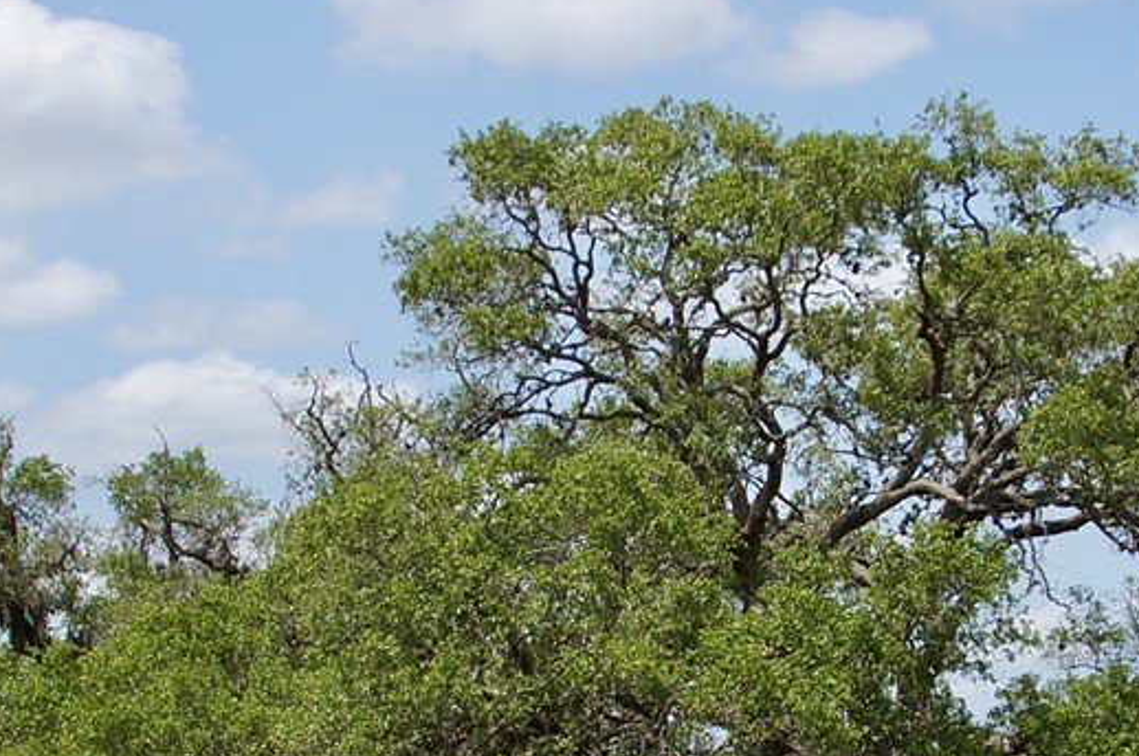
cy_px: 624
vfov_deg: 9.0
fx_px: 4771
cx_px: 694
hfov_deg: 13.6
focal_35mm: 151
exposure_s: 1/400
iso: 100
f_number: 8
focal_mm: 24
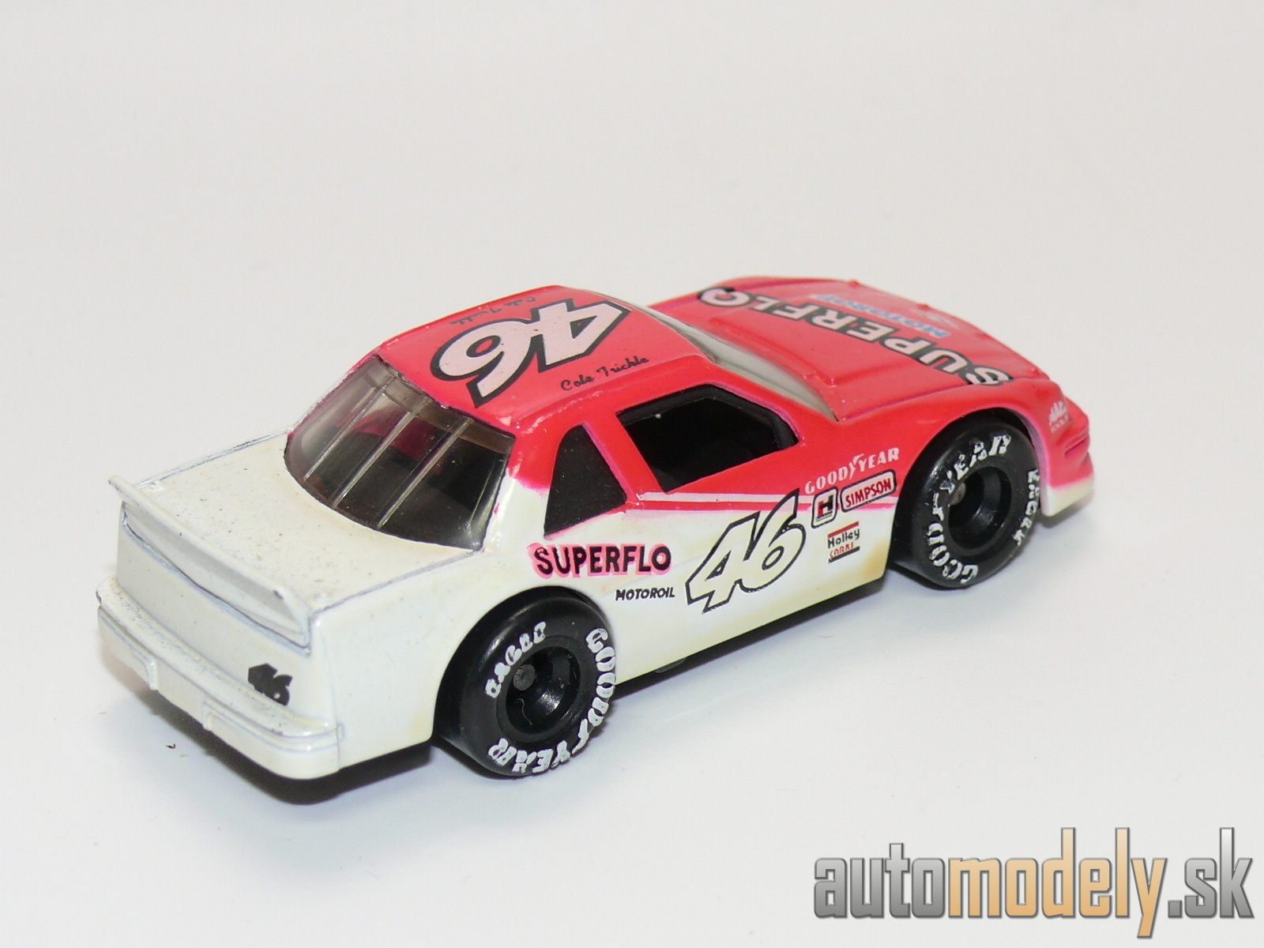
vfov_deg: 14.1
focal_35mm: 105
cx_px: 632
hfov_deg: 18.7
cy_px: 474
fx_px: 3834
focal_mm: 13.7
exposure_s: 1/30
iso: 100
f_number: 4
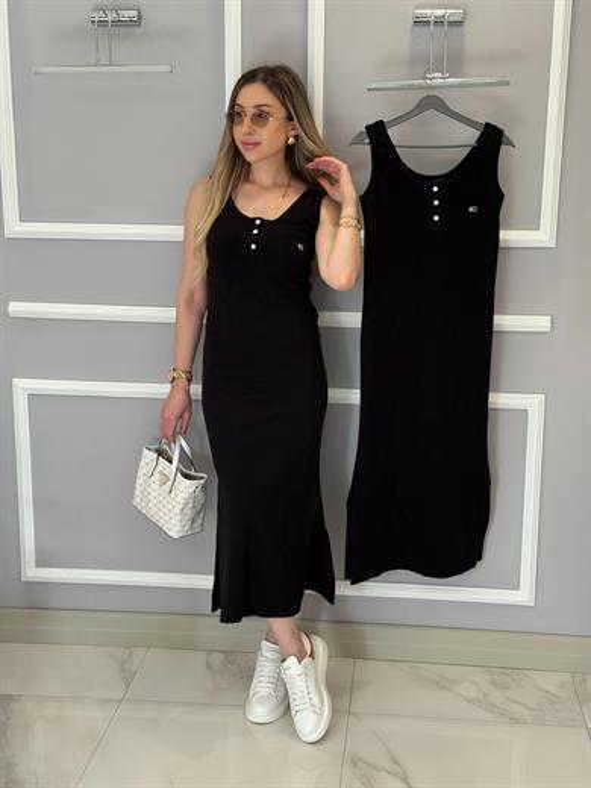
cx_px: 296
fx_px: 1093
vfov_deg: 39.7
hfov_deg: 30.3
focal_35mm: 48
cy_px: 394
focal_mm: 6.76
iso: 160
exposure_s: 1/195
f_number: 1.78
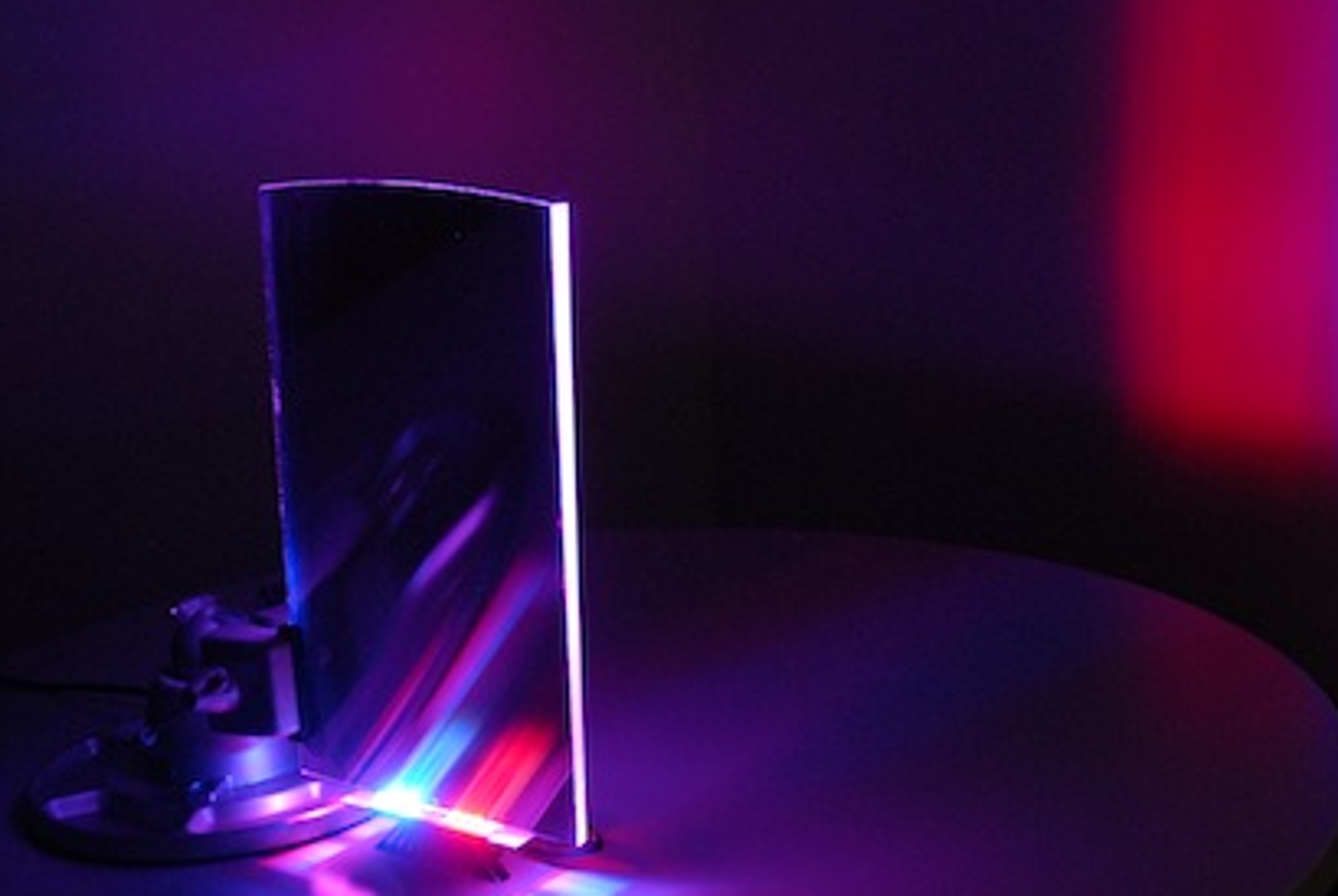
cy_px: 378
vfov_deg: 27.0
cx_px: 949
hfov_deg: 38.8
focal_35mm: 50
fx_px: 1861
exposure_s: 1/100
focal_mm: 22
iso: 640
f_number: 3.8
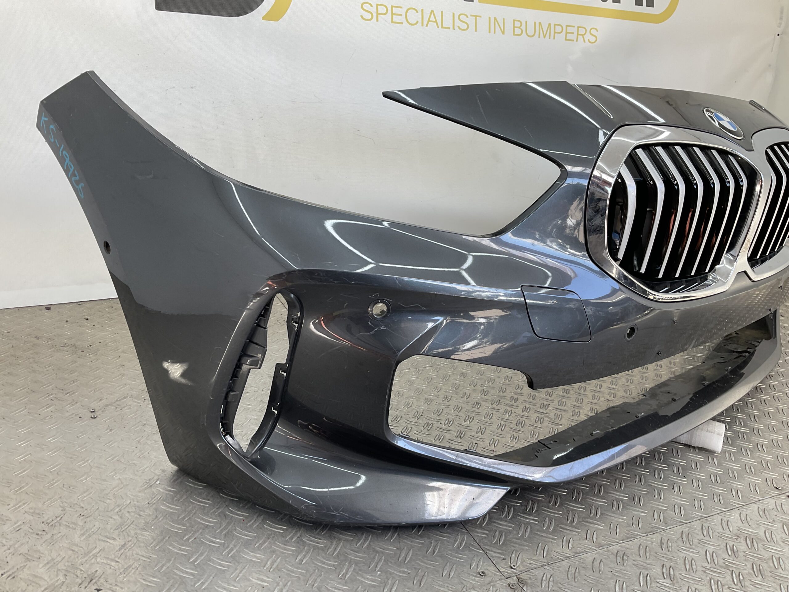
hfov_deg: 61.7
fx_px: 661
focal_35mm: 29
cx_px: 394
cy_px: 296
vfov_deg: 48.2
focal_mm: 3
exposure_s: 1/117
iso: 16
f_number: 1.8
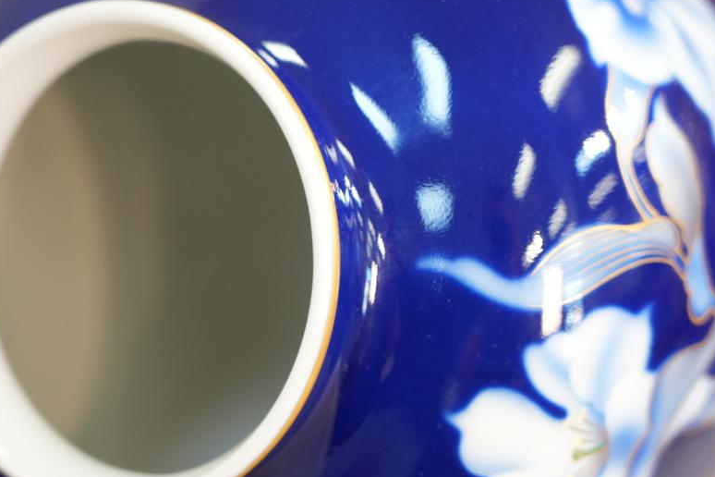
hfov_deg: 14.0
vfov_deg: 9.3
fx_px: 2919
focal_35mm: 147
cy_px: 255
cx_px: 296
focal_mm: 105
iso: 2500
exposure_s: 1/125
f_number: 4
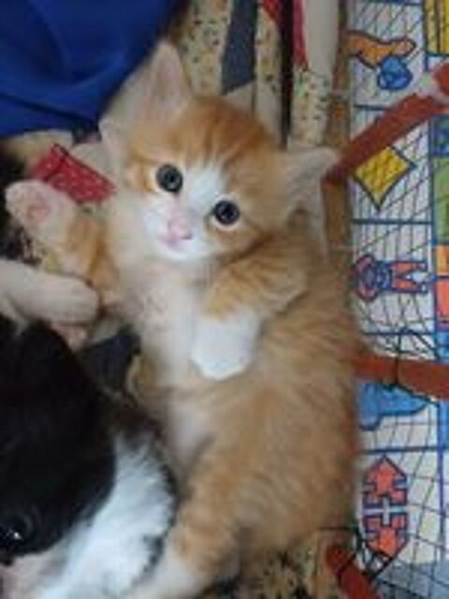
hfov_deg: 54.9
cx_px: 224
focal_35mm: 25
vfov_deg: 69.4
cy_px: 300
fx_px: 432
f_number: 1.8
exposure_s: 1/14.3
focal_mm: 4.65
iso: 1600
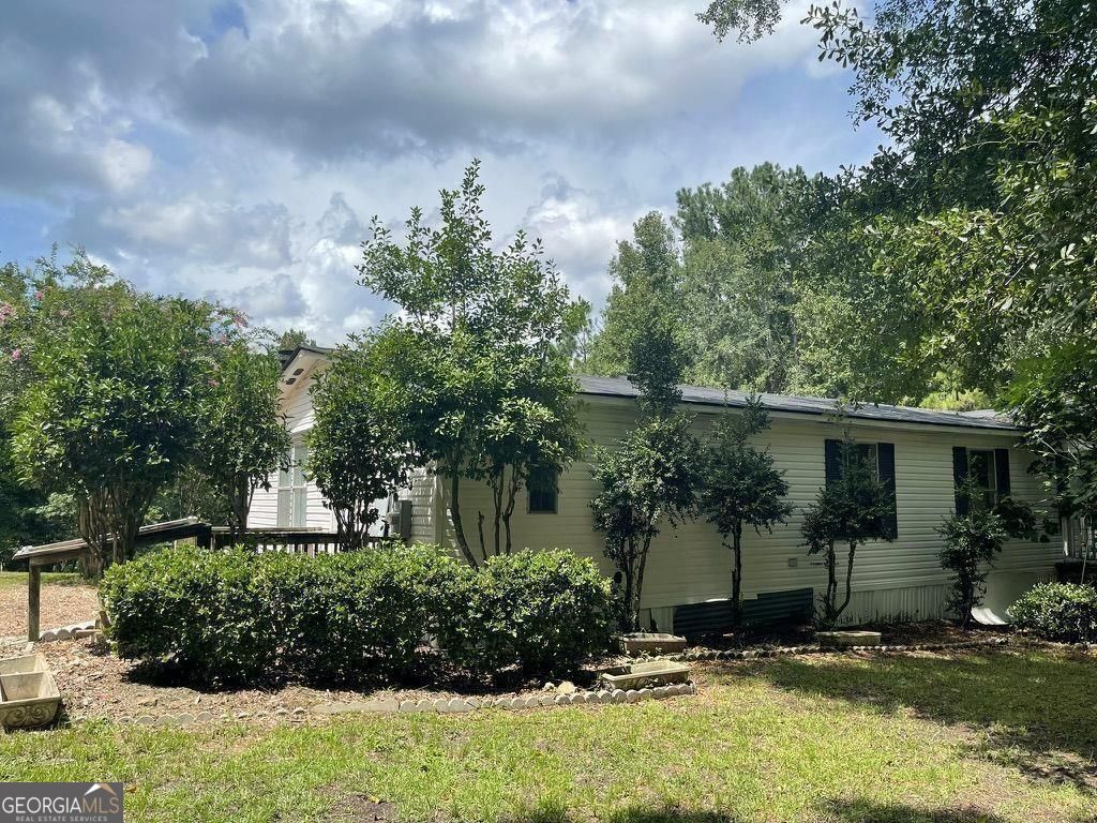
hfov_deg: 69.4
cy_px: 412
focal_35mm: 25
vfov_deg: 54.9
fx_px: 792
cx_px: 548
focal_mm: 5.1
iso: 32
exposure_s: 1/3663
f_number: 1.6
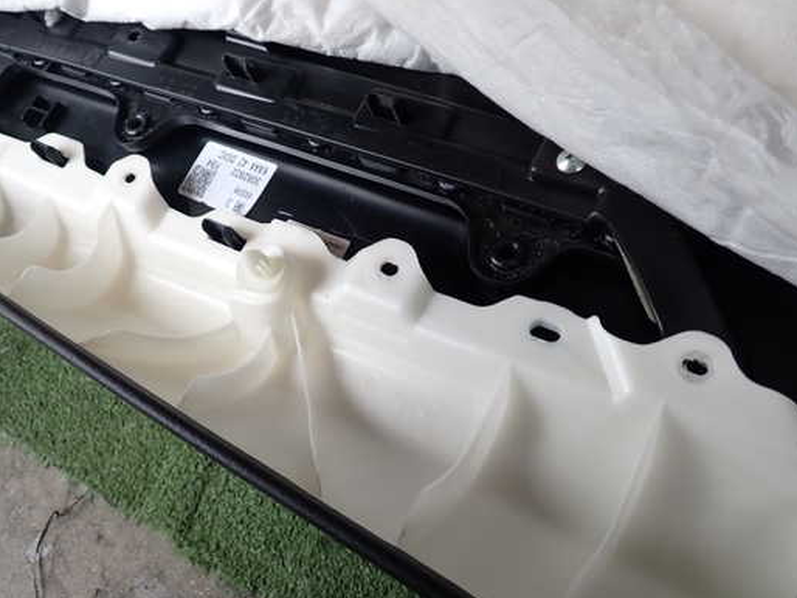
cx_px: 340
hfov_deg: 52.4
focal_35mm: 35
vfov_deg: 40.7
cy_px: 307
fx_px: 806
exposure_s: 1/125
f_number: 2.3
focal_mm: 5.4
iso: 100
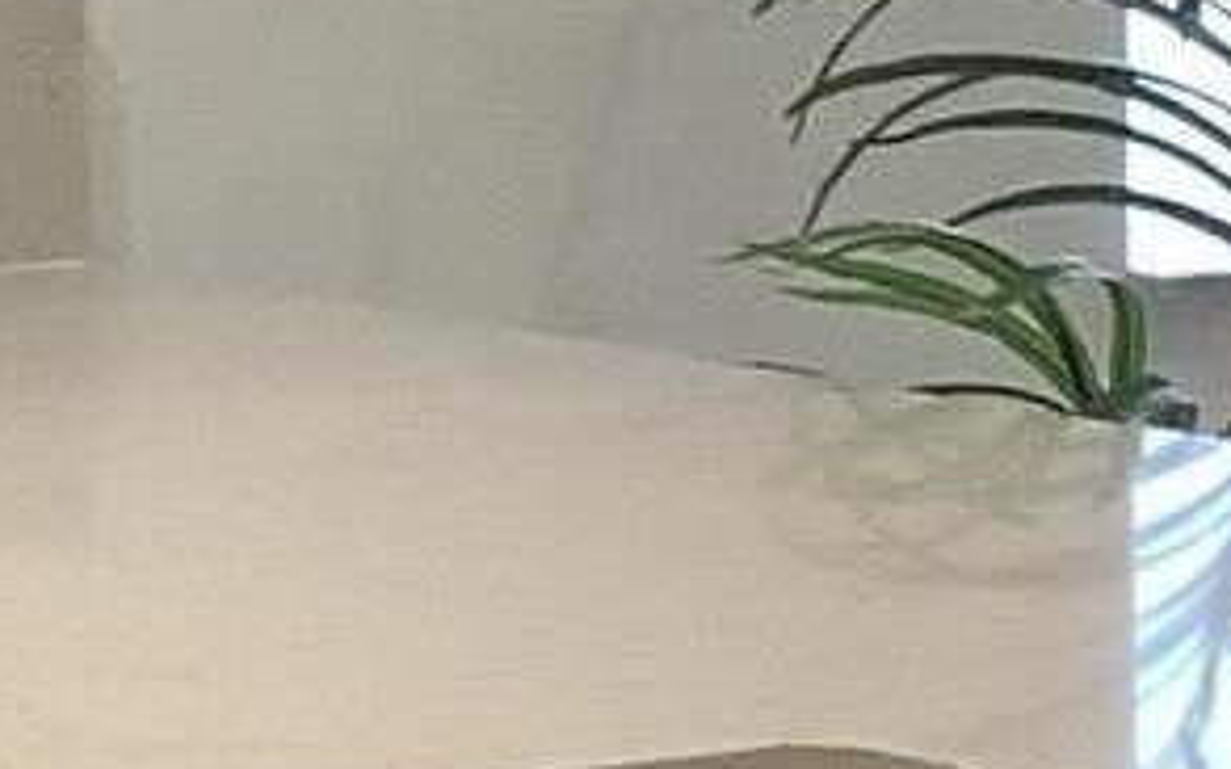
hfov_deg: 8.9
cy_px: 202
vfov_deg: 5.9
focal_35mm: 224
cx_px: -1193
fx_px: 7513
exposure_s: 1/50
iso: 80
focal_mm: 3.3
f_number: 2.4
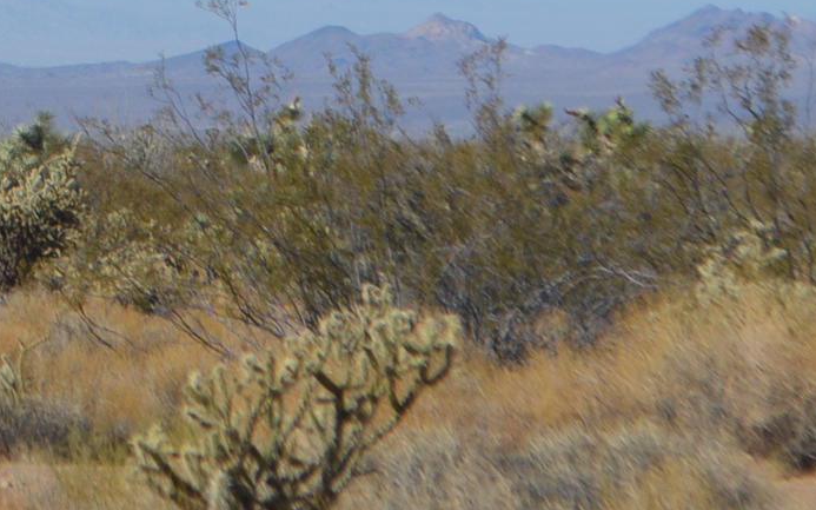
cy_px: -82
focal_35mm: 363
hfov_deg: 5.7
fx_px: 8076
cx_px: -224
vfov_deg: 3.6
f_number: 7.1
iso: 400
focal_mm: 55
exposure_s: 1/2000
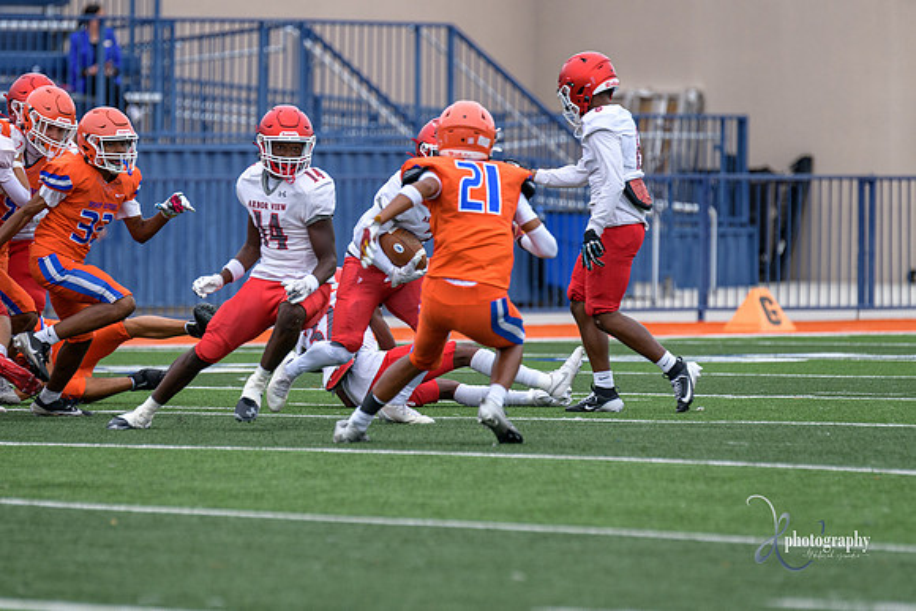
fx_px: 10472
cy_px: 302
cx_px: 358
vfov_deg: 3.3
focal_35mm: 412
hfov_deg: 5.0
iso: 360
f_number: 3.5
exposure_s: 1/1000
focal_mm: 300
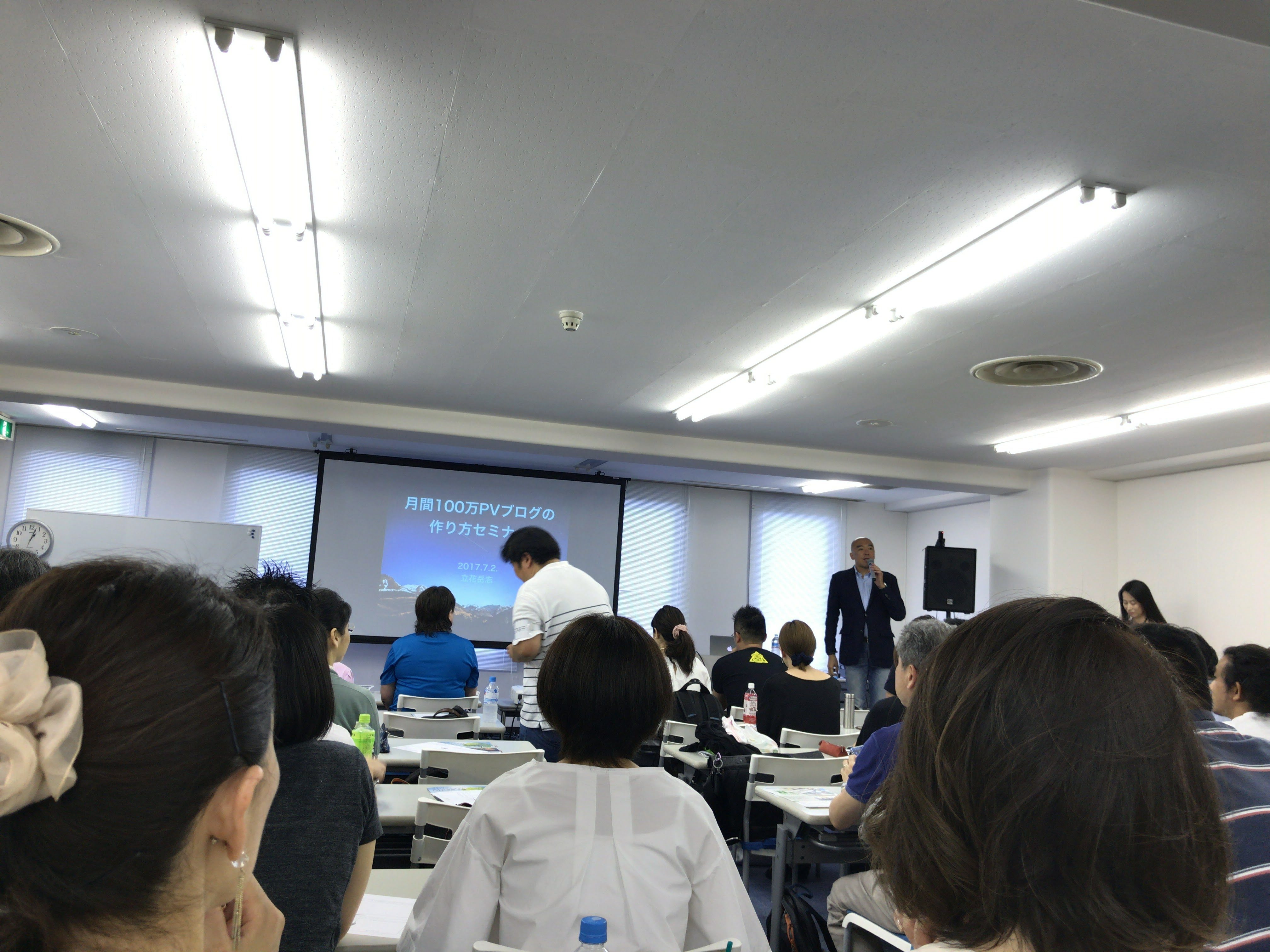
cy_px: 476
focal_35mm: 28
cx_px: 635
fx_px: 1027
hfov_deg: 63.4
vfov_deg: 49.7
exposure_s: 1/30
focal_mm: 3.99
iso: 20
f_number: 1.8
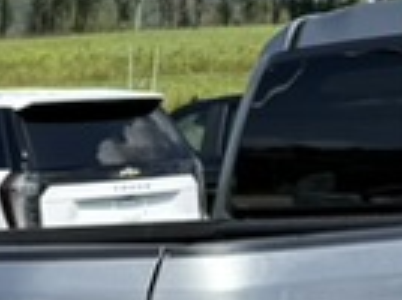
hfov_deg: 10.7
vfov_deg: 7.9
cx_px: 417
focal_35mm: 184
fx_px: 2133
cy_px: 459
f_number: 1.78
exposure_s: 1/3021
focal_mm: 6.76
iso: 80
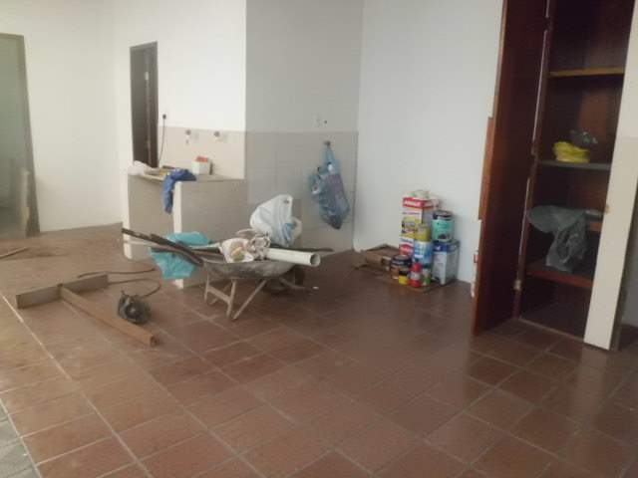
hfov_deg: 67.3
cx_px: 319
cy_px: 239
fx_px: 479
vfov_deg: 53.1
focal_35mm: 26
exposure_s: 1/100
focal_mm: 4.7
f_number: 2.8
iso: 400
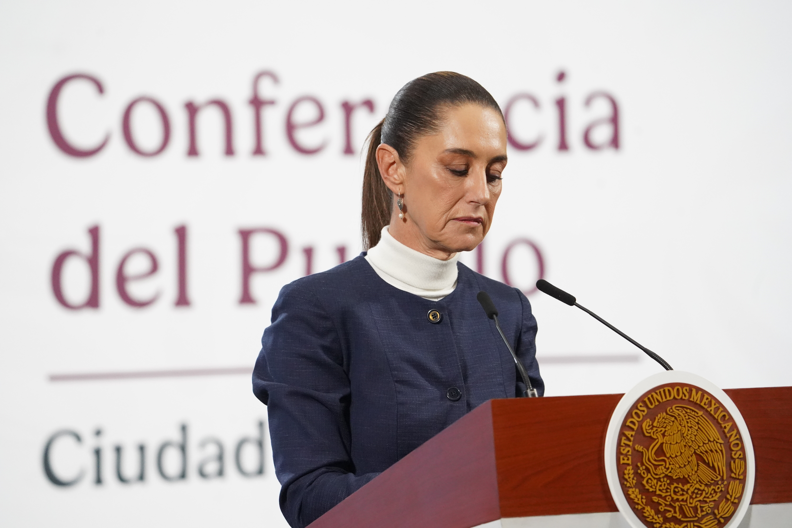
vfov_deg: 3.8
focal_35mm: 359
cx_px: 396
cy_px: 264
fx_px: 7897
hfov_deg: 5.7
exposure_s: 1/250
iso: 8000
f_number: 6.3
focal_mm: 359
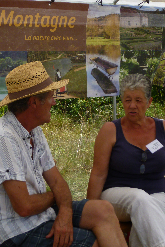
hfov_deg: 16.1
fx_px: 577
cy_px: 107
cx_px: 23
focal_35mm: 84
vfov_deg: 24.2
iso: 100
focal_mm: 9.2
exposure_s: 1/500
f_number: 4.1
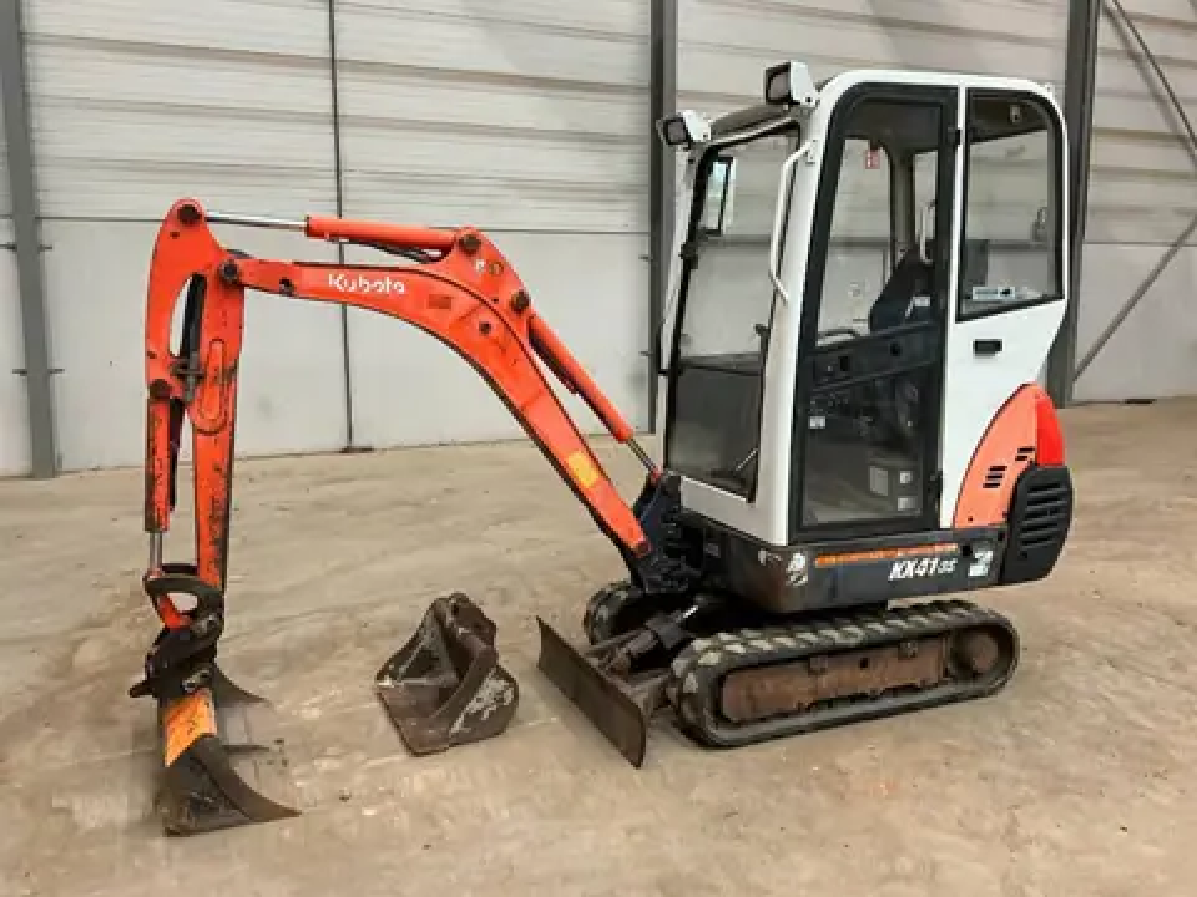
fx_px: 1003
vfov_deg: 48.2
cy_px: 448
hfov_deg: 61.7
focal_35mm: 29
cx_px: 598
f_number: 1.8
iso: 160
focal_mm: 3
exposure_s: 1/60
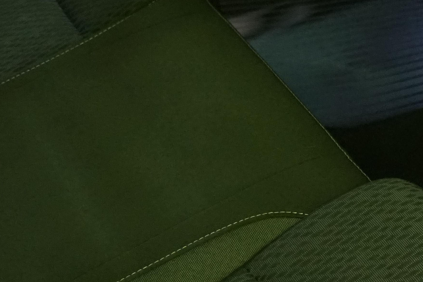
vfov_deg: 13.3
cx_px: 394
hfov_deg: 19.6
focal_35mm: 102
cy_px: 240
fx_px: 1198
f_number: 5
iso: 5000
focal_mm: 30
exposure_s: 1/20
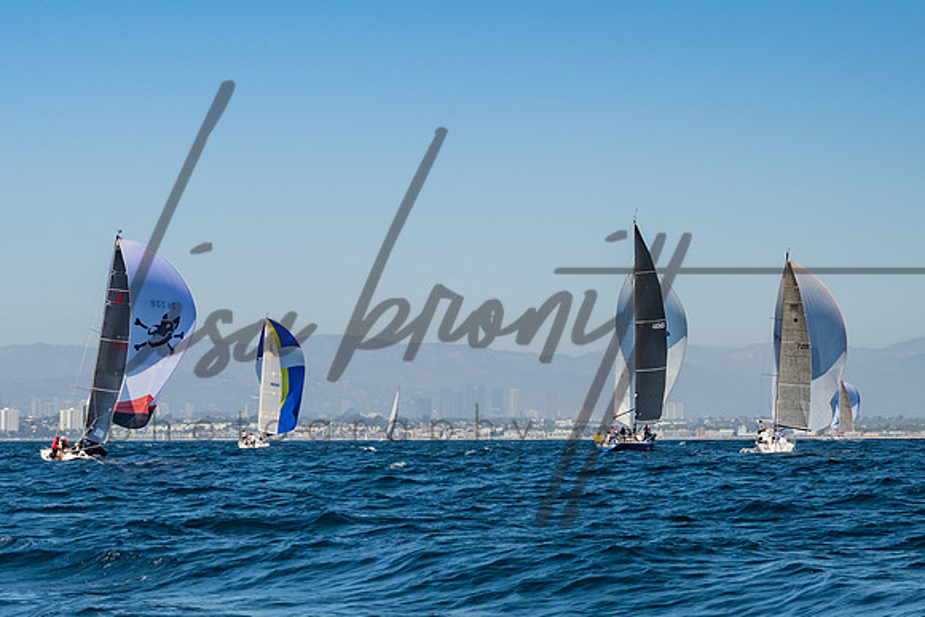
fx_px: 2989
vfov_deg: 11.8
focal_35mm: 116
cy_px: 245
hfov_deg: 17.6
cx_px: 571
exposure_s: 1/500
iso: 160
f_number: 6.3
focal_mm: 55
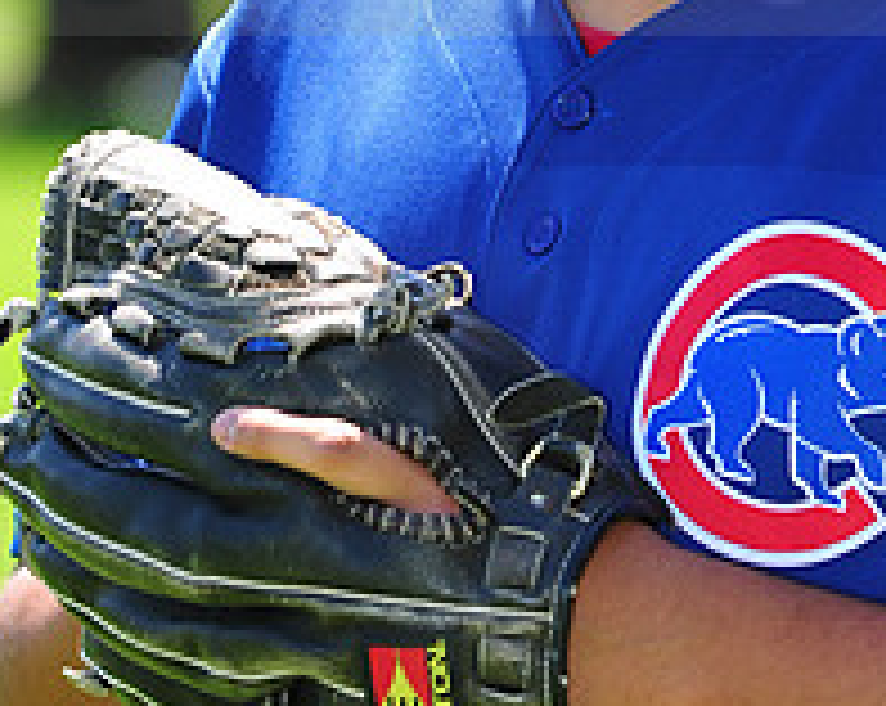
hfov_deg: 4.2
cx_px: 666
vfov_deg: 3.4
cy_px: -108
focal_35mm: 456
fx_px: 11940
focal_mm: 165
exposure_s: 1/250
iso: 200
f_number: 5.6
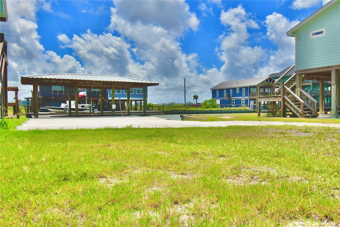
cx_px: 170
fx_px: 283
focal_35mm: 30
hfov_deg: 61.9
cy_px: 114
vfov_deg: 43.6
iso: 200
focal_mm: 20
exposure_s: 1/800
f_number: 9
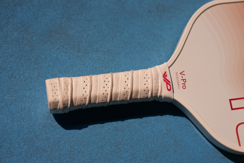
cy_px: 82
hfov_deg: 28.8
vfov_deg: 19.5
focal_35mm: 70
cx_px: 122
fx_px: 475
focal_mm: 70
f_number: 2.8
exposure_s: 1/2500
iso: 100
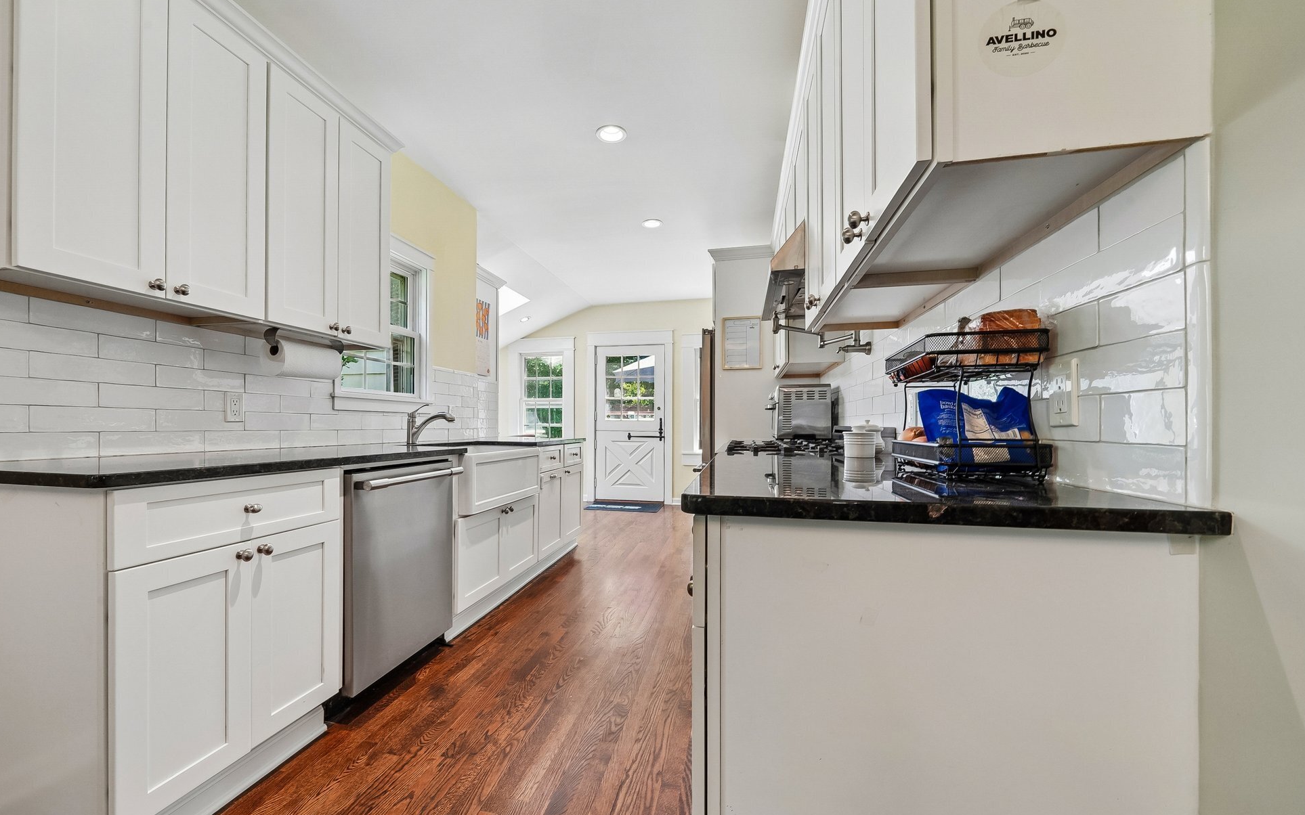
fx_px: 462
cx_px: 632
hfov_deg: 109.3
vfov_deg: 82.8
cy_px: 413
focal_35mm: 13
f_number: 11
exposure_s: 1/6
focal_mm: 12
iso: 400
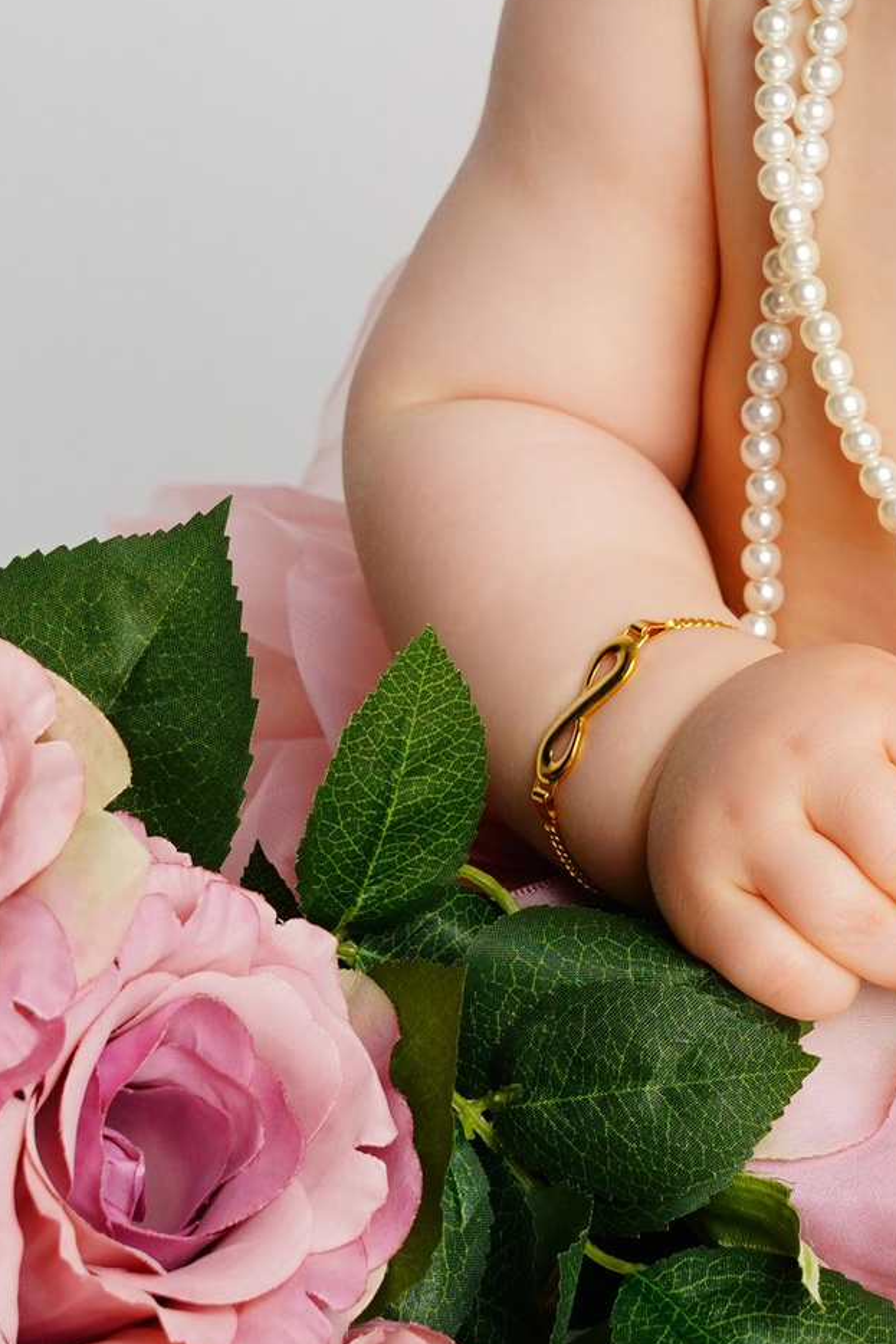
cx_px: 709
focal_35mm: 151
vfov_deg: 13.6
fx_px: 5630
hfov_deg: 9.1
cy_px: 507
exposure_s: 1/200
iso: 320
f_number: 6.3
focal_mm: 36.7
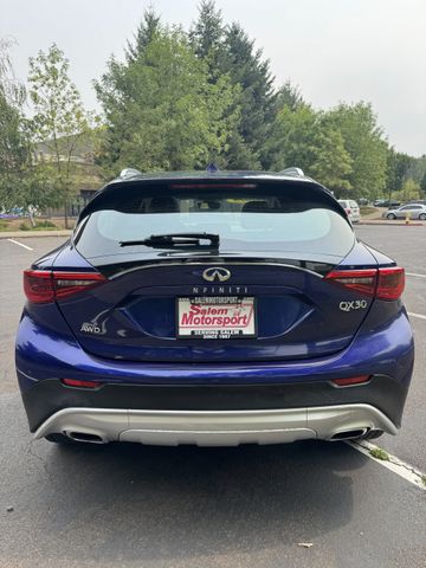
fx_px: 394
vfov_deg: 71.6
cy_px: 284
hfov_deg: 56.8
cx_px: 213
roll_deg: +1.5
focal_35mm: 24
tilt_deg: -11.4
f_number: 1.78
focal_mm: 6.76
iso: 80
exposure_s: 1/1339
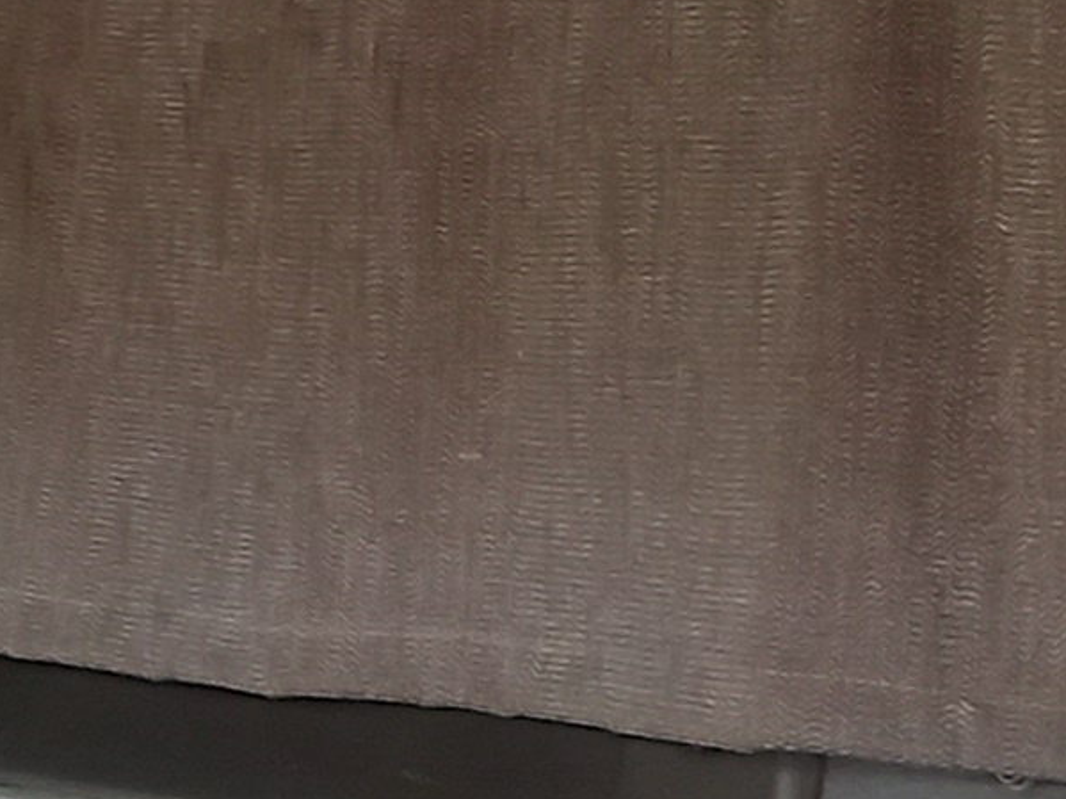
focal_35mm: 167
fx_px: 5142
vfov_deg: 8.9
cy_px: 399
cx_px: -1178
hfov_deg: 10.7
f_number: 2
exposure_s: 1/59
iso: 100
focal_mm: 4.6
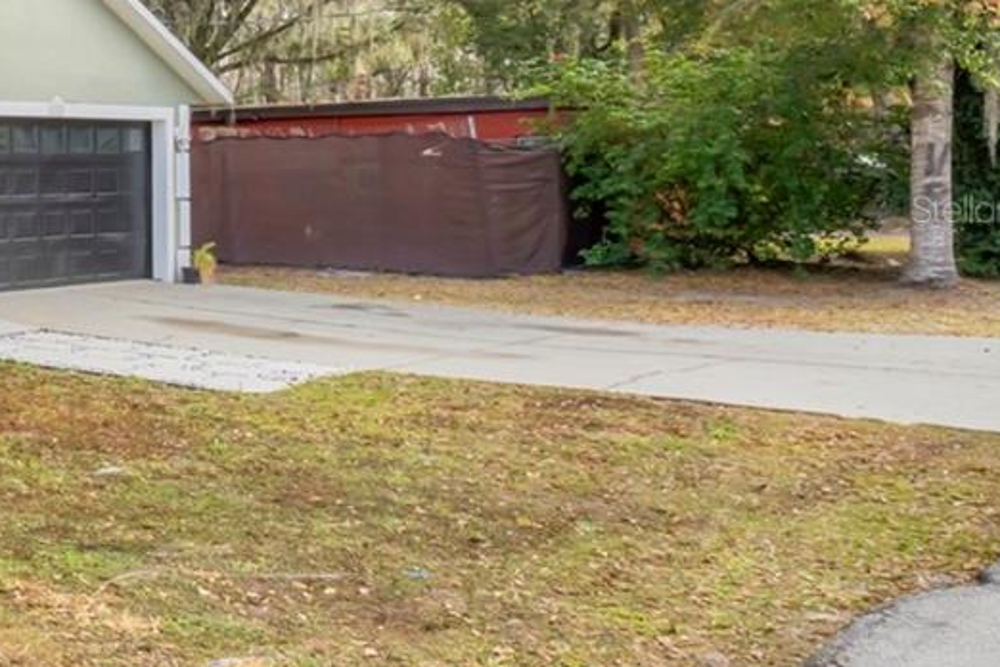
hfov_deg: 28.7
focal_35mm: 48
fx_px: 1342
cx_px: -450
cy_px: 209
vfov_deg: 27.7
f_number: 8
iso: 250
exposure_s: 1/40
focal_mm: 10.5
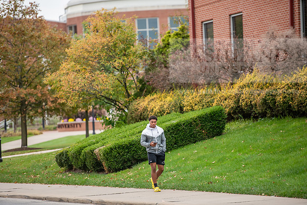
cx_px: 154
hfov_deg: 10.3
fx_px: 1706
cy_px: 102
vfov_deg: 6.9
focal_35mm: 200
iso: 320
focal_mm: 200
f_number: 2.8
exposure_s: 1/500
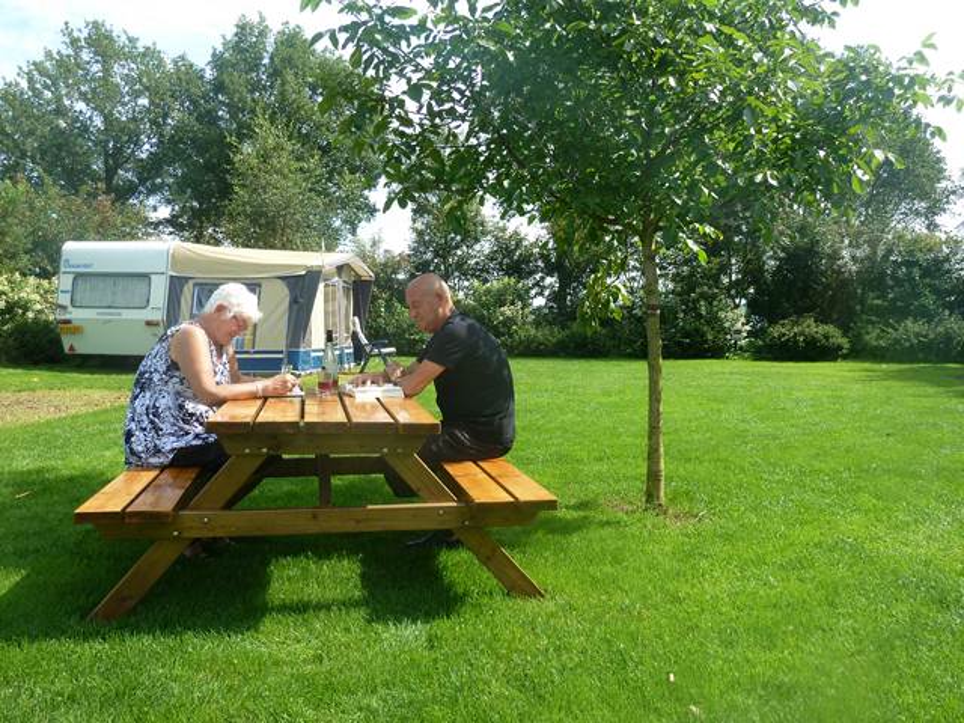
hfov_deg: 60.0
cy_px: 362
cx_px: 482
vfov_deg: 46.8
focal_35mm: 30
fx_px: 835
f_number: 4
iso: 80
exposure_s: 1/250
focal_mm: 5
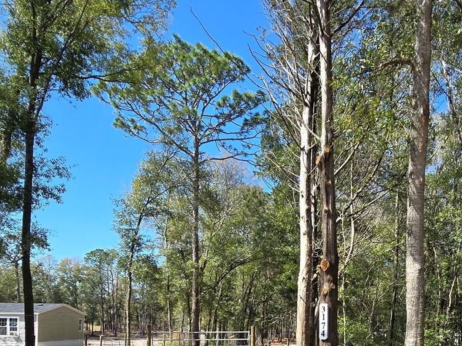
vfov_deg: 41.9
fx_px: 400
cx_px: 299
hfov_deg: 58.9
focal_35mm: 30
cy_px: 328
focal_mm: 2.2
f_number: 2.2
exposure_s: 1/1000
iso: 50
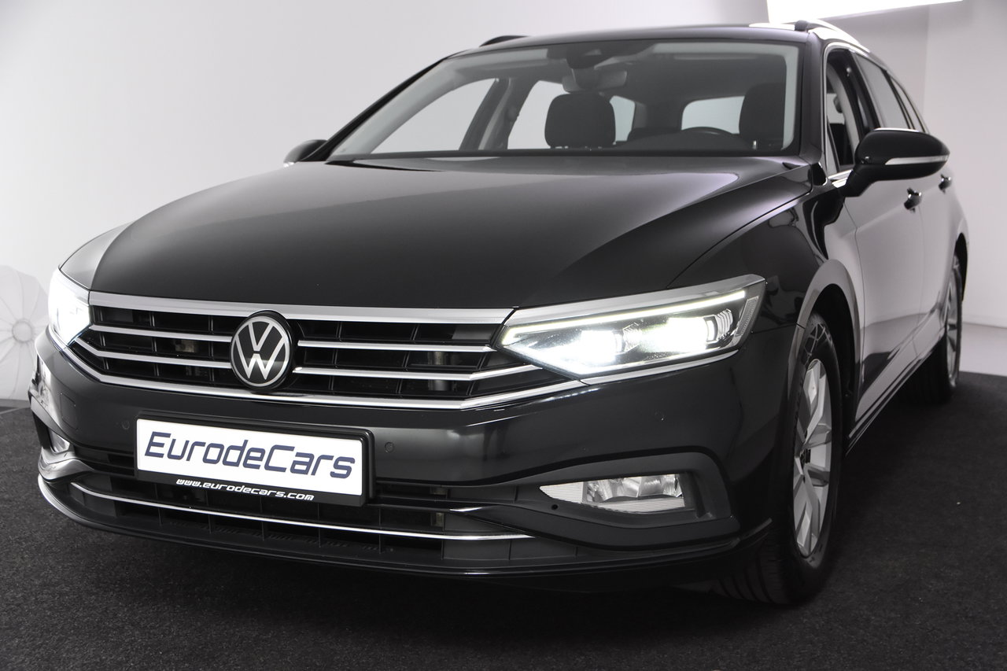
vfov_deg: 28.9
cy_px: 336
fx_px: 1300
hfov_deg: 42.3
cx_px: 504
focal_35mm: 46
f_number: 5.6
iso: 1600
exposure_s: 1/125
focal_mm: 31
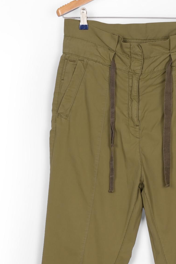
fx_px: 975
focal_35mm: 133
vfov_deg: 15.2
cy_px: 251
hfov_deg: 10.3
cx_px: 143
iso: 100
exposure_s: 1/125
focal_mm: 38
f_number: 13
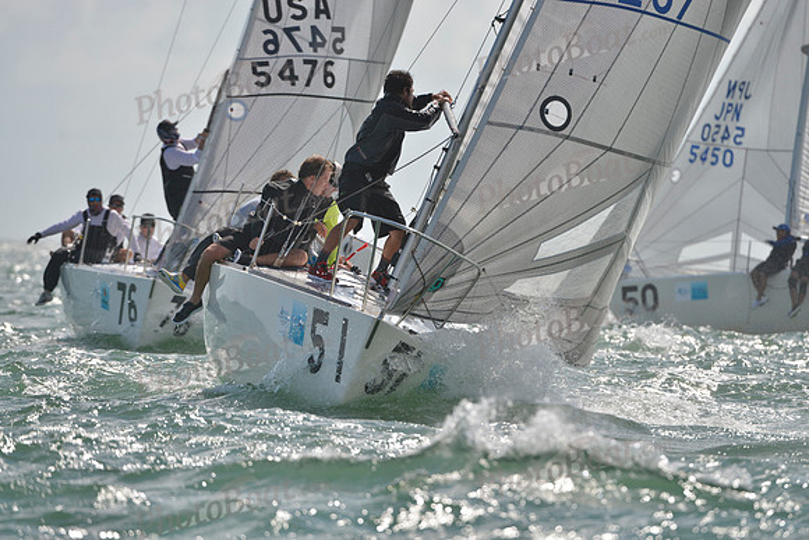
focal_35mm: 400
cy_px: 270
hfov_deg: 5.2
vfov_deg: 3.4
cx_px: 404
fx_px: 8991
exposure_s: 1/2000
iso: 280
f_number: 7.1
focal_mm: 400
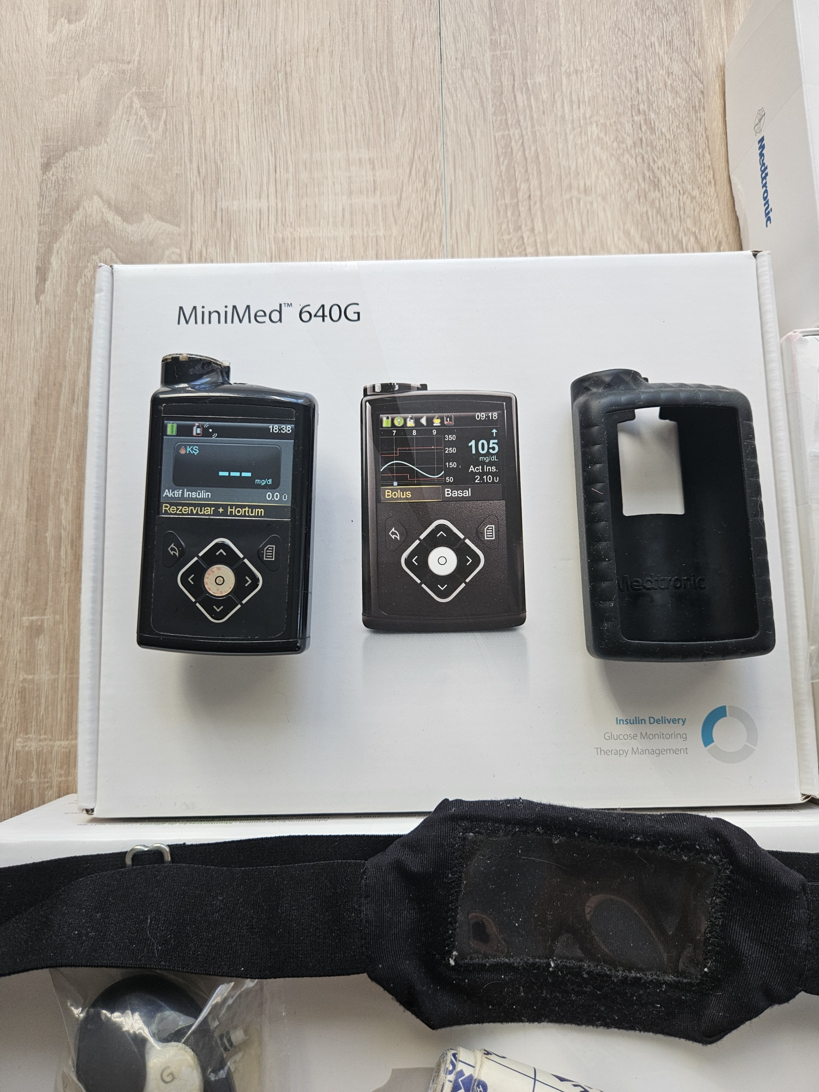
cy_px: 546
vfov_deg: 73.9
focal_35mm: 23
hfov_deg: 58.9
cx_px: 410
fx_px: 726
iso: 125
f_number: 1.8
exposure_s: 1/100
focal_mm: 5.4
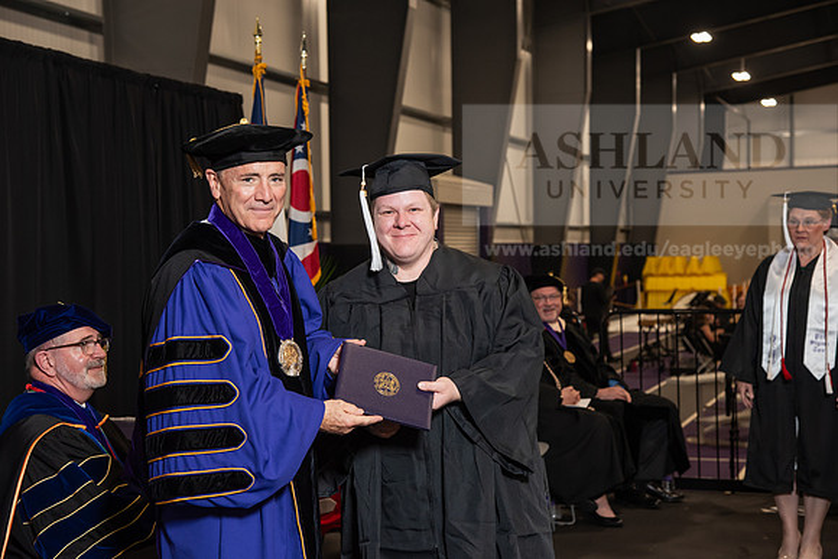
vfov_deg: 19.5
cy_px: 280
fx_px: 1630
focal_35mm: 70
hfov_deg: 28.8
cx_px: 419
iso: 1600
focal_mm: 70
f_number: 5.6
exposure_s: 1/125
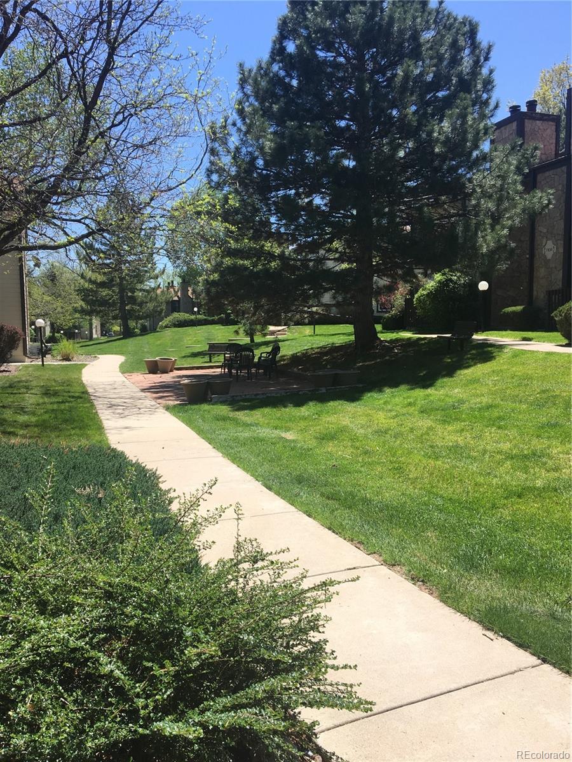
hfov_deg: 48.2
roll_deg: -1.1
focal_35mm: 29
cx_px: 286
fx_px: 639
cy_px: 381
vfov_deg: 61.7
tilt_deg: -6.4
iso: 25
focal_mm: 4.15
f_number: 2.2
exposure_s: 1/836
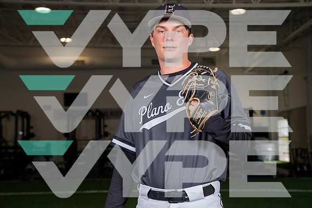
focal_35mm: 64
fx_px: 555
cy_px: 104
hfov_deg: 31.4
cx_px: 156
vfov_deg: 21.3
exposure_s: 1/200
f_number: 5.6
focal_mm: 64
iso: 200
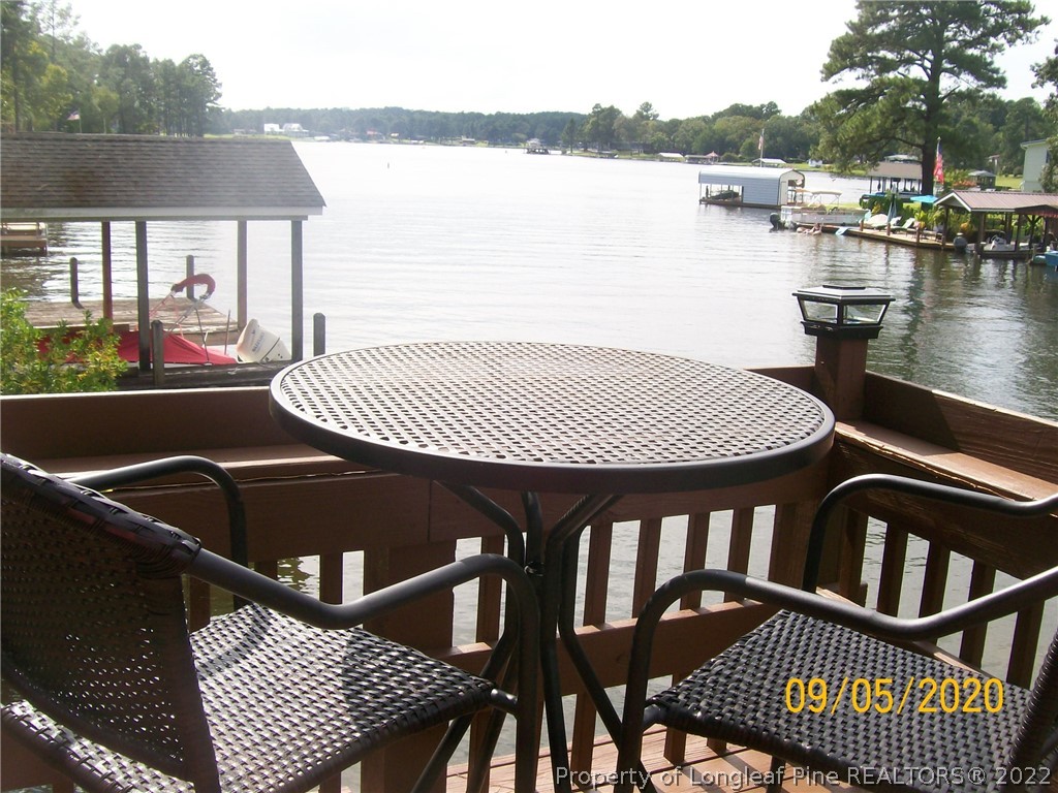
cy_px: 396
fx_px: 1100
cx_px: 529
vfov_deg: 39.7
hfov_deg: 51.4
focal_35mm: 36
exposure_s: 1/366
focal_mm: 6
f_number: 4.8
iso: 80
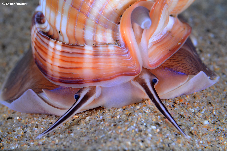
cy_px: 76
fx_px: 992
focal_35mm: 158
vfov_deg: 8.7
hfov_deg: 13.1
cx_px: 114
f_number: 18
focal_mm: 105
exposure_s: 1/250
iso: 200
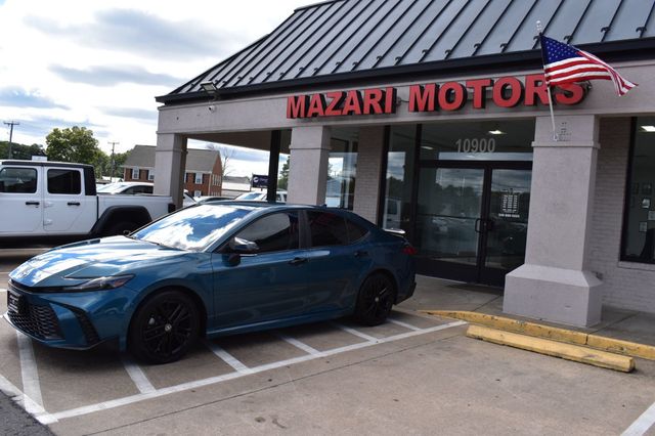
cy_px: 218
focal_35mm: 32
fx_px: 573
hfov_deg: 59.5
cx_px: 328
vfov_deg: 41.7
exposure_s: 1/400
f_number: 11
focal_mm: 21
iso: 400
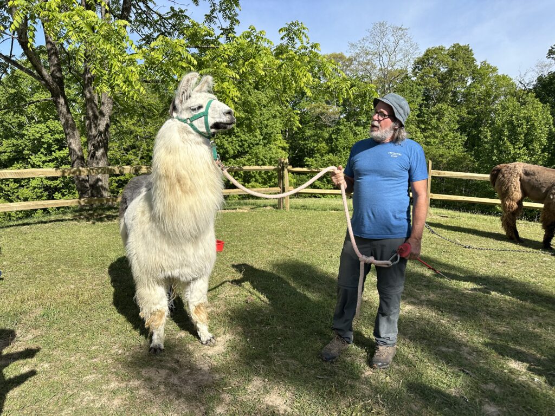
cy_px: 208
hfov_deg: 71.6
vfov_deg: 56.8
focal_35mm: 24
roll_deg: +1.2
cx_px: 278
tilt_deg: -9.5
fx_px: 385
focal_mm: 6.86
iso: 80
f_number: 1.78
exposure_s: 1/3356
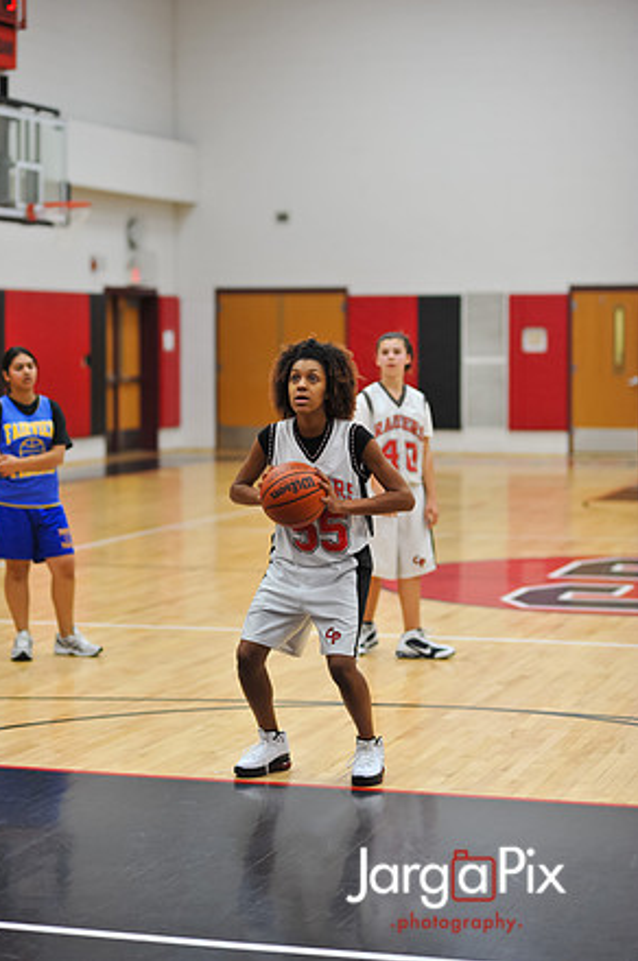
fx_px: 2320
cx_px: 314
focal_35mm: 87
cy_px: 472
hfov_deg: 15.7
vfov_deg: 23.4
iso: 1400
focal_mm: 85
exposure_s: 1/500
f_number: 2.2
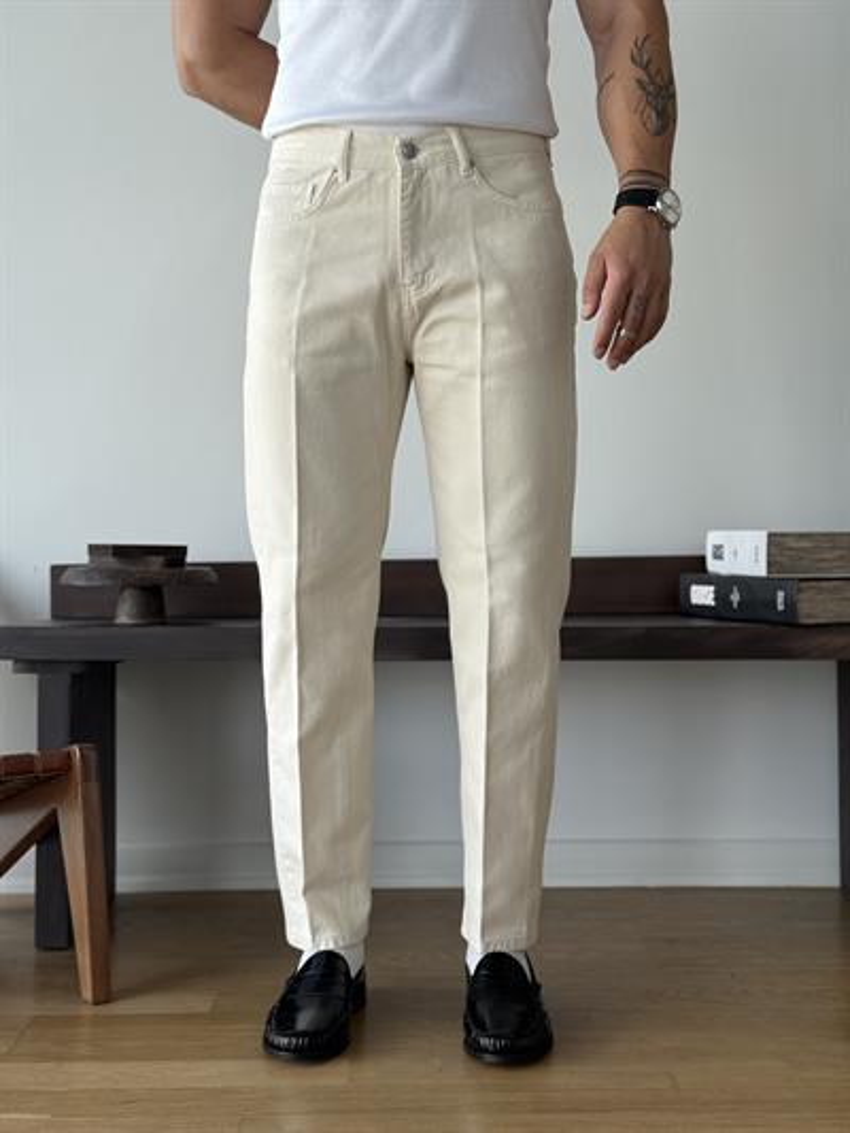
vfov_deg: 39.6
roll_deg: +0.2
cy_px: 566
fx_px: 1571
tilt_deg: -0.8
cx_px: 425
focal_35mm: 48
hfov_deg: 30.3
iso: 80
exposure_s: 1/516
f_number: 1.78
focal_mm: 6.76
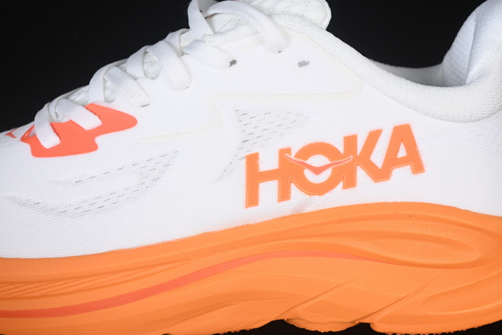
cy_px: 168
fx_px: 1046
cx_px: 251
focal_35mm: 75
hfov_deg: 27.0
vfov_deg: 18.2
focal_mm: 50
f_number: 7.1
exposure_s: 1/80
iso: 160
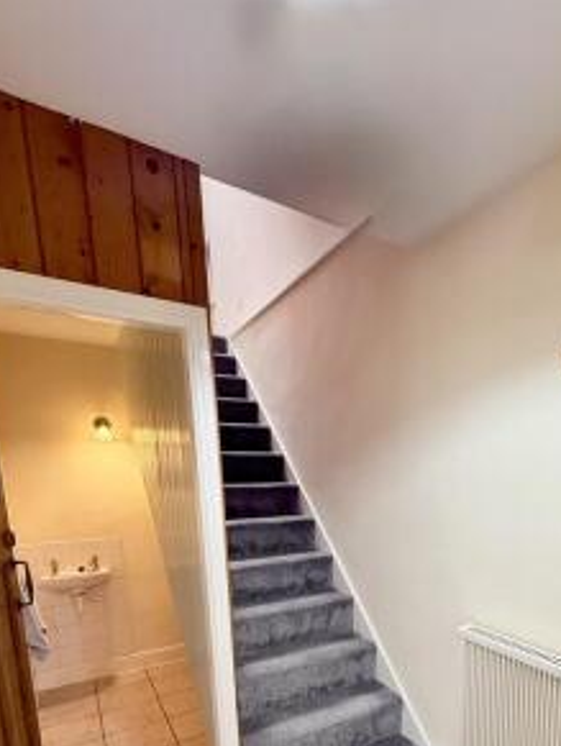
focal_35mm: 21
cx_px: 400
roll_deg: -0.1
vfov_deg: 73.9
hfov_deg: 61.0
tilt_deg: -8.7
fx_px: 453
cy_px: 550
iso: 320
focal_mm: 2.22
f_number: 2.2
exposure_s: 1/100
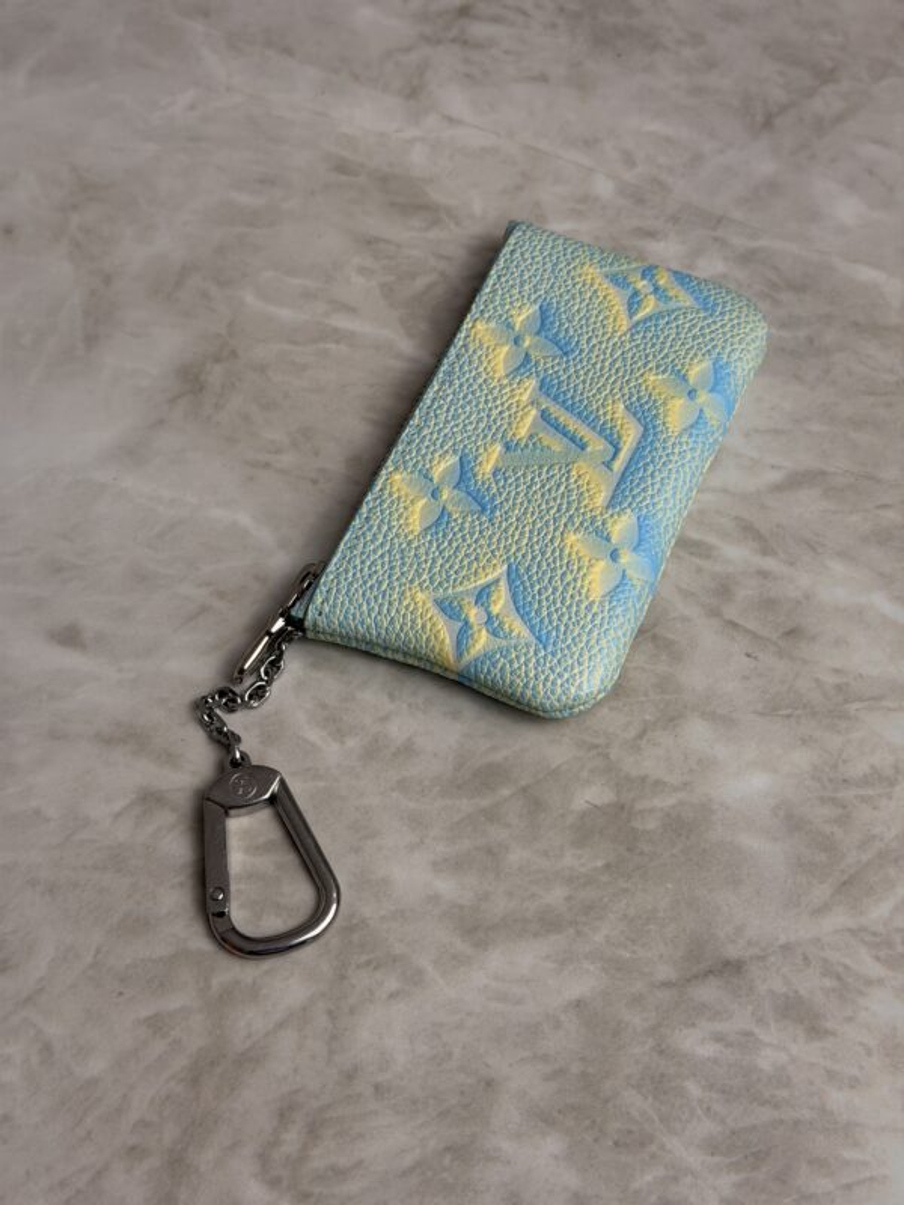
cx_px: 452
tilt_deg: -60.6
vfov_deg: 39.7
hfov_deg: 30.3
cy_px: 602
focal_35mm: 48
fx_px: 1671
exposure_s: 1/302
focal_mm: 6.76
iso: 64
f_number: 1.78
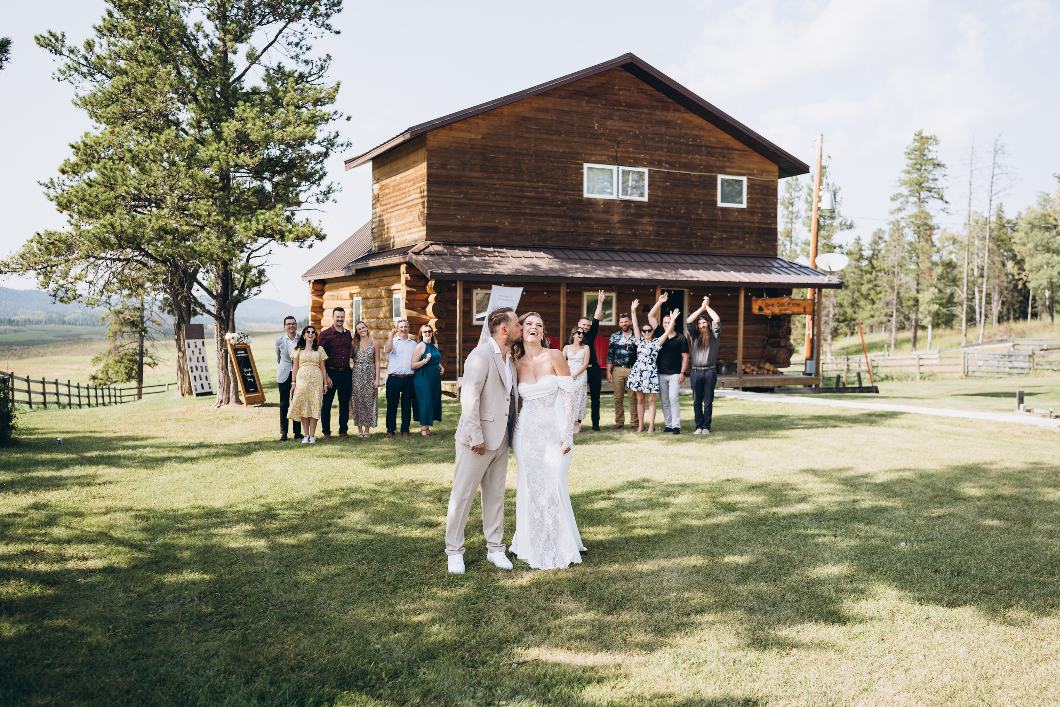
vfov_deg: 37.9
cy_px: 354
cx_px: 530
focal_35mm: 35
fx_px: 1031
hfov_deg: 54.4
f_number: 2.2
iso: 100
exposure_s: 1/400
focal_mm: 35
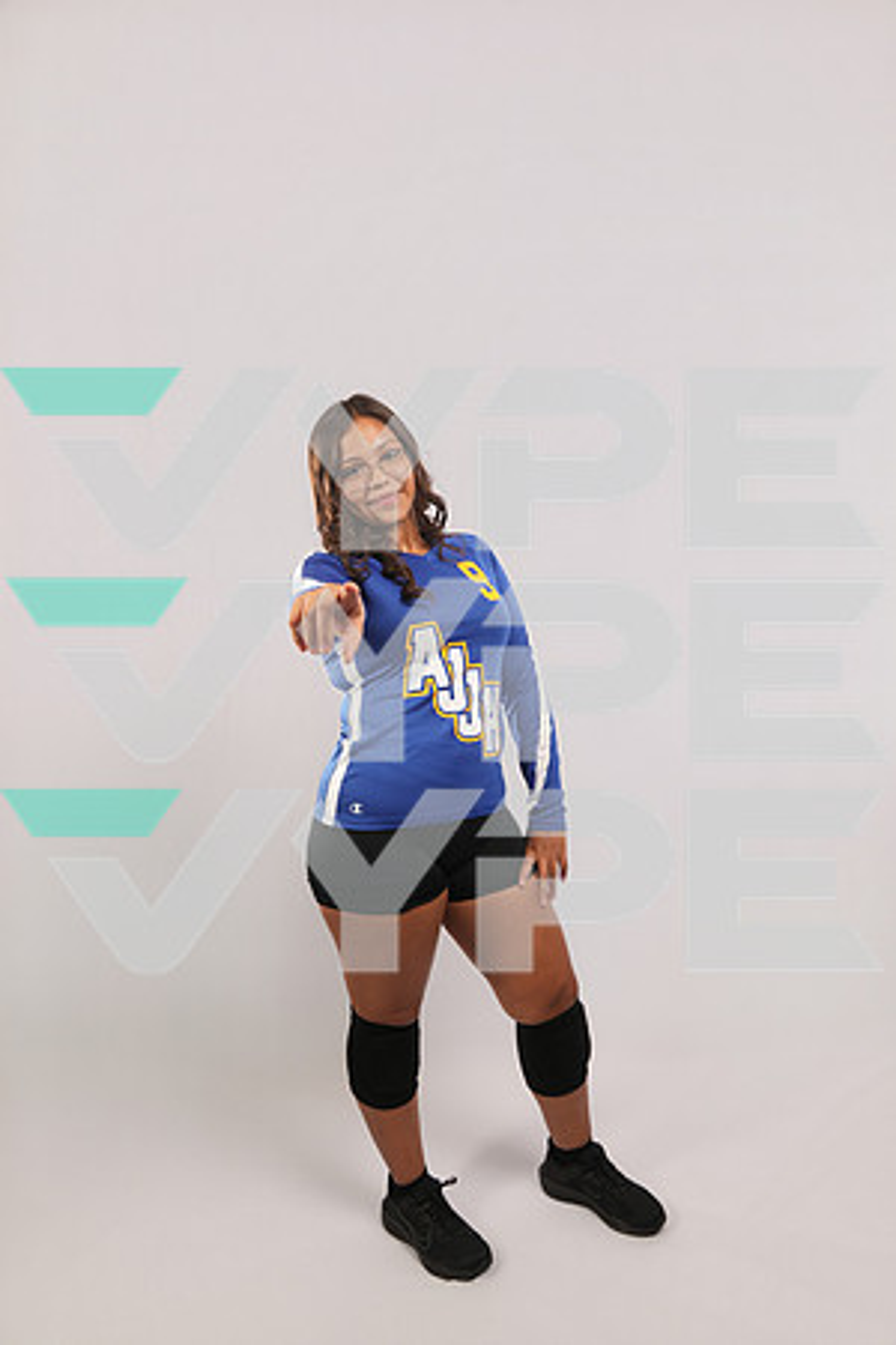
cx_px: 448
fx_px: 896
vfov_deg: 73.7
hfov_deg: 53.1
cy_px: 672
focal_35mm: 24
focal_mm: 24
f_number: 7.1
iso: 200
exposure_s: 1/100
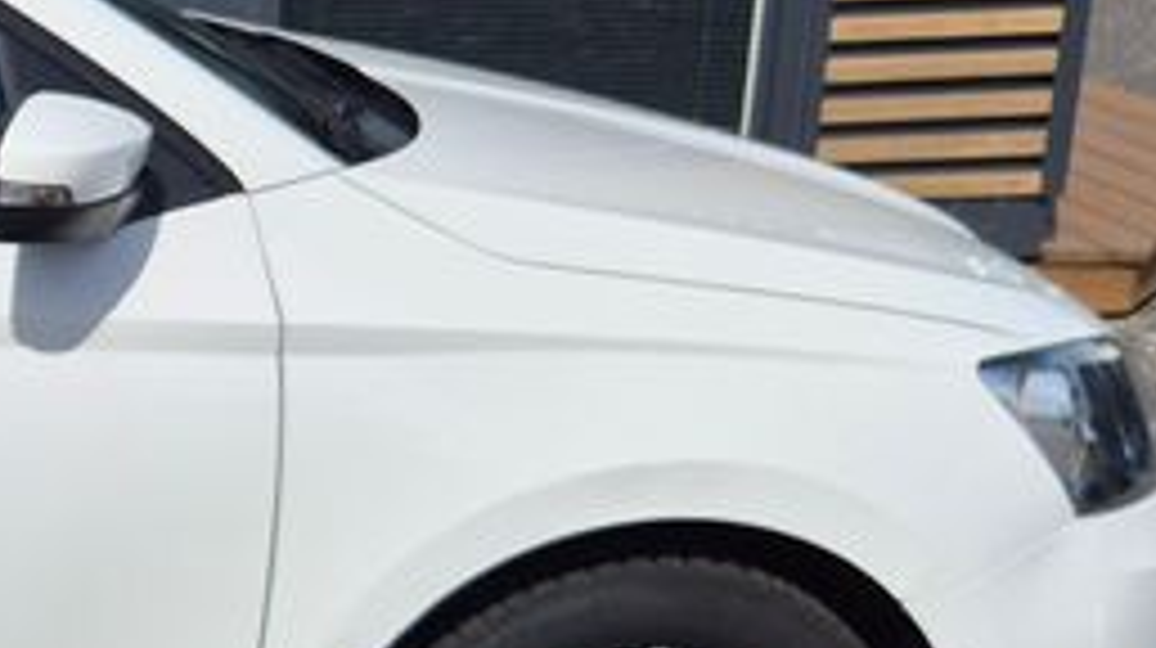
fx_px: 3062
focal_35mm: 100
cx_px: -747
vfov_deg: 12.1
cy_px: 351
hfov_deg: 18.2
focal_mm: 5.4
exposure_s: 1/3072
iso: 25
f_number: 1.8
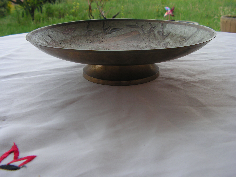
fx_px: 252
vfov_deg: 38.7
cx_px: 115
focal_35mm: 37
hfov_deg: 50.1
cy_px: 88
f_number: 3.2
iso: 64
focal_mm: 6
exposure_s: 1/80
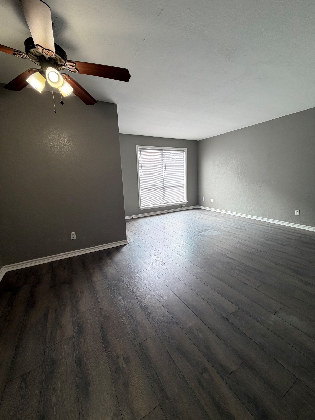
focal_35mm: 14
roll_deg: +1.6
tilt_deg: -11.8
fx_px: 170
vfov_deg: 102.1
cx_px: 158
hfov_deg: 85.7
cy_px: 210
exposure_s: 1/120
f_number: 2.2
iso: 100
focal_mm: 2.22
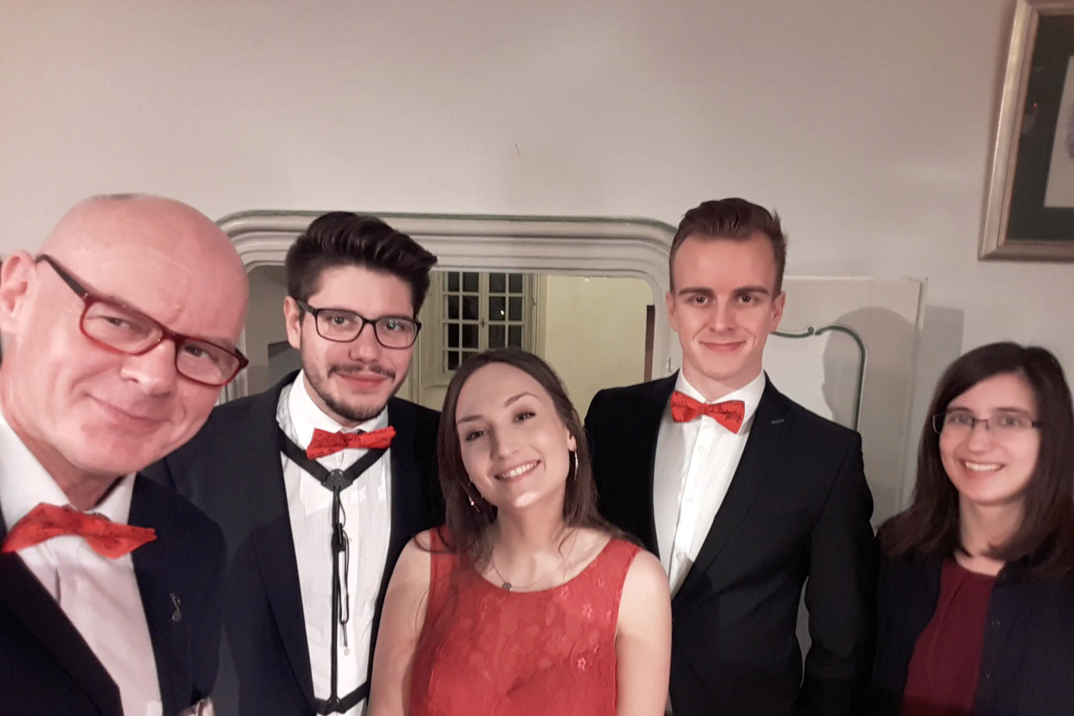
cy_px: 401
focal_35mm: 24
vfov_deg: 53.0
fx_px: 716
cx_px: 536
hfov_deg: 73.7
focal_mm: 2
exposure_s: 1/14
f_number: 1.9
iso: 100
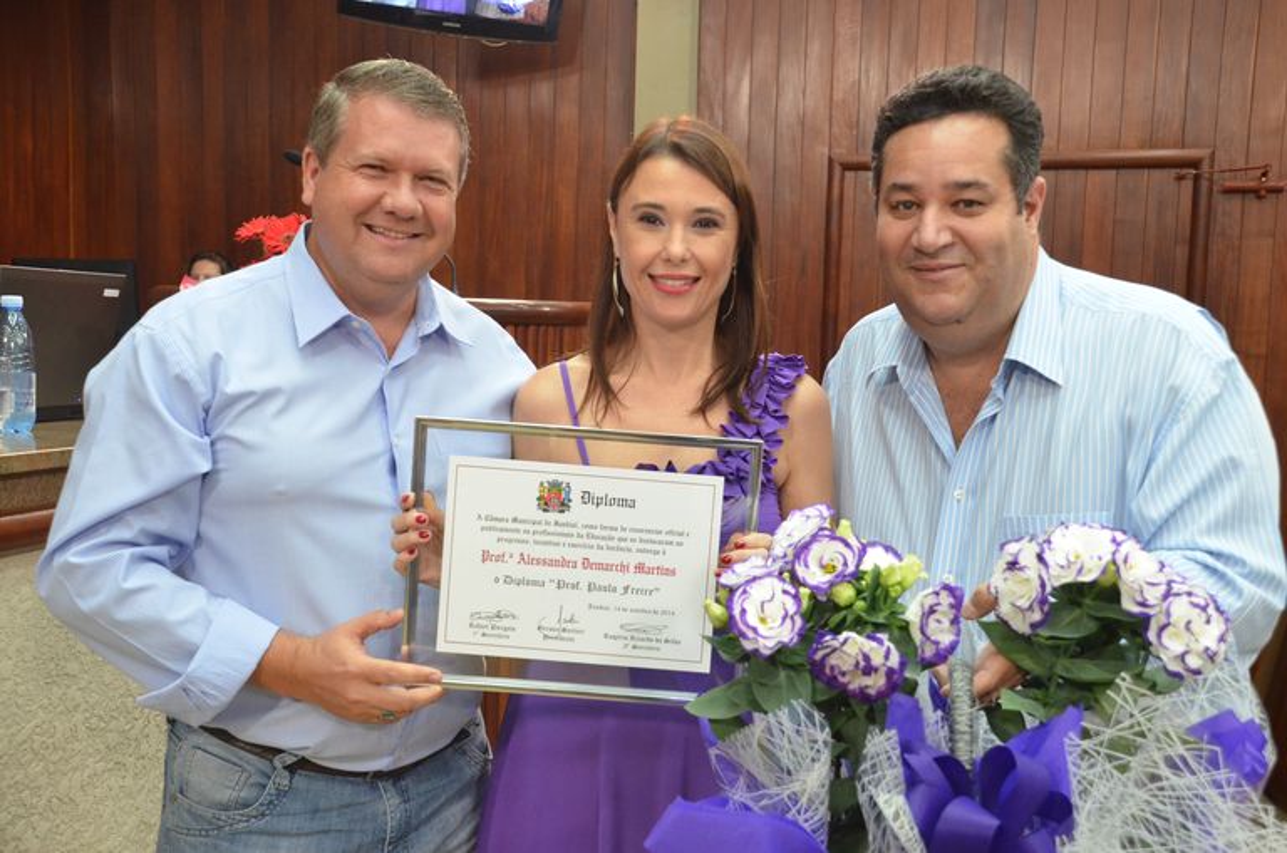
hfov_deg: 46.5
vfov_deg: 31.8
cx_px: 644
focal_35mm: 42
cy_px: 426
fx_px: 1499
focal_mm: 28
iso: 2000
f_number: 5.6
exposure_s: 1/80
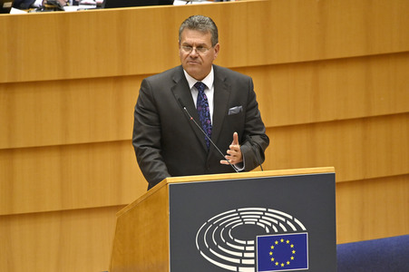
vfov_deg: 2.3
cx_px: 204
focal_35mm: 600
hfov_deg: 3.4
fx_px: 6811
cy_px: 136
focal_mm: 600
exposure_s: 1/640
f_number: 6.3
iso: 5000
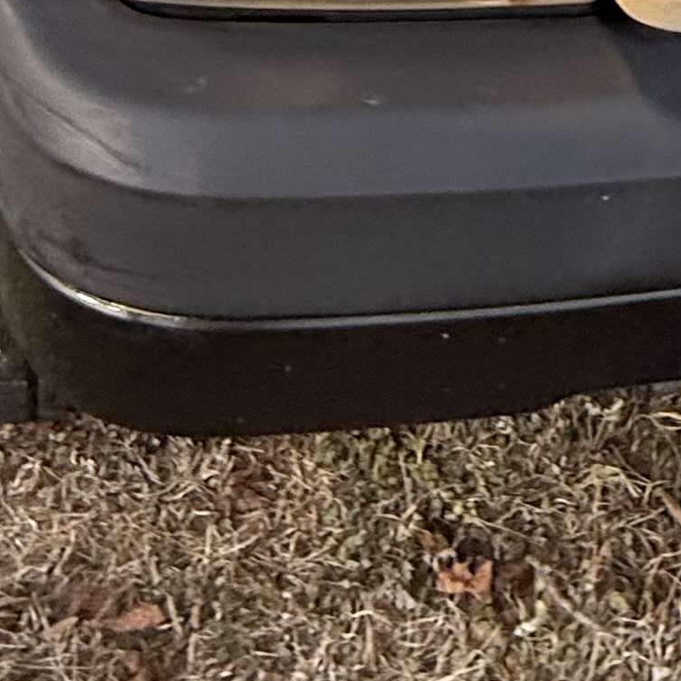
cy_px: -459
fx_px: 1469
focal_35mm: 66
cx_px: 570
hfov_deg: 25.5
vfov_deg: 20.5
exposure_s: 1/99
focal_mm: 2.22
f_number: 2.2
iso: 100
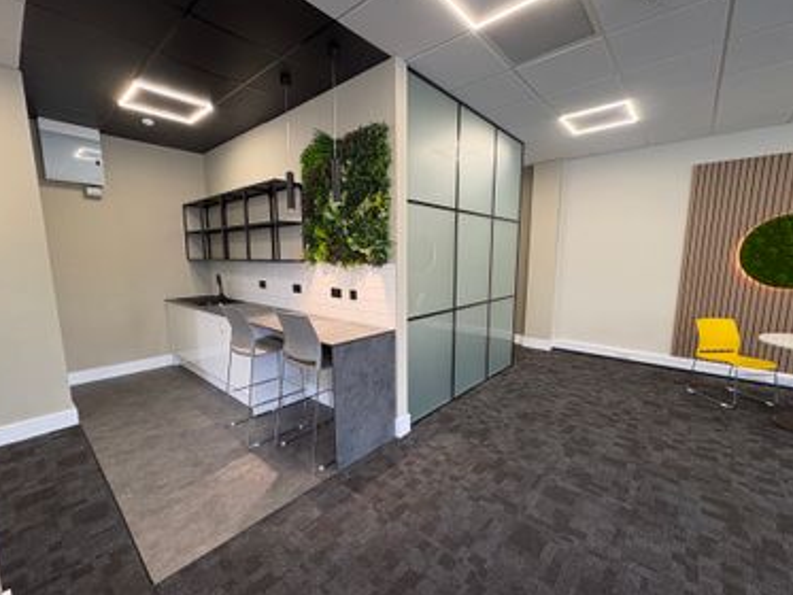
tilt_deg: -8.5
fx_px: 344
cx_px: 402
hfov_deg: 98.1
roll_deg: +0.5
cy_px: 306
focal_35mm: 15
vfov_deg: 81.8
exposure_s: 1/100
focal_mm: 2.22
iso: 160
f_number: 2.2
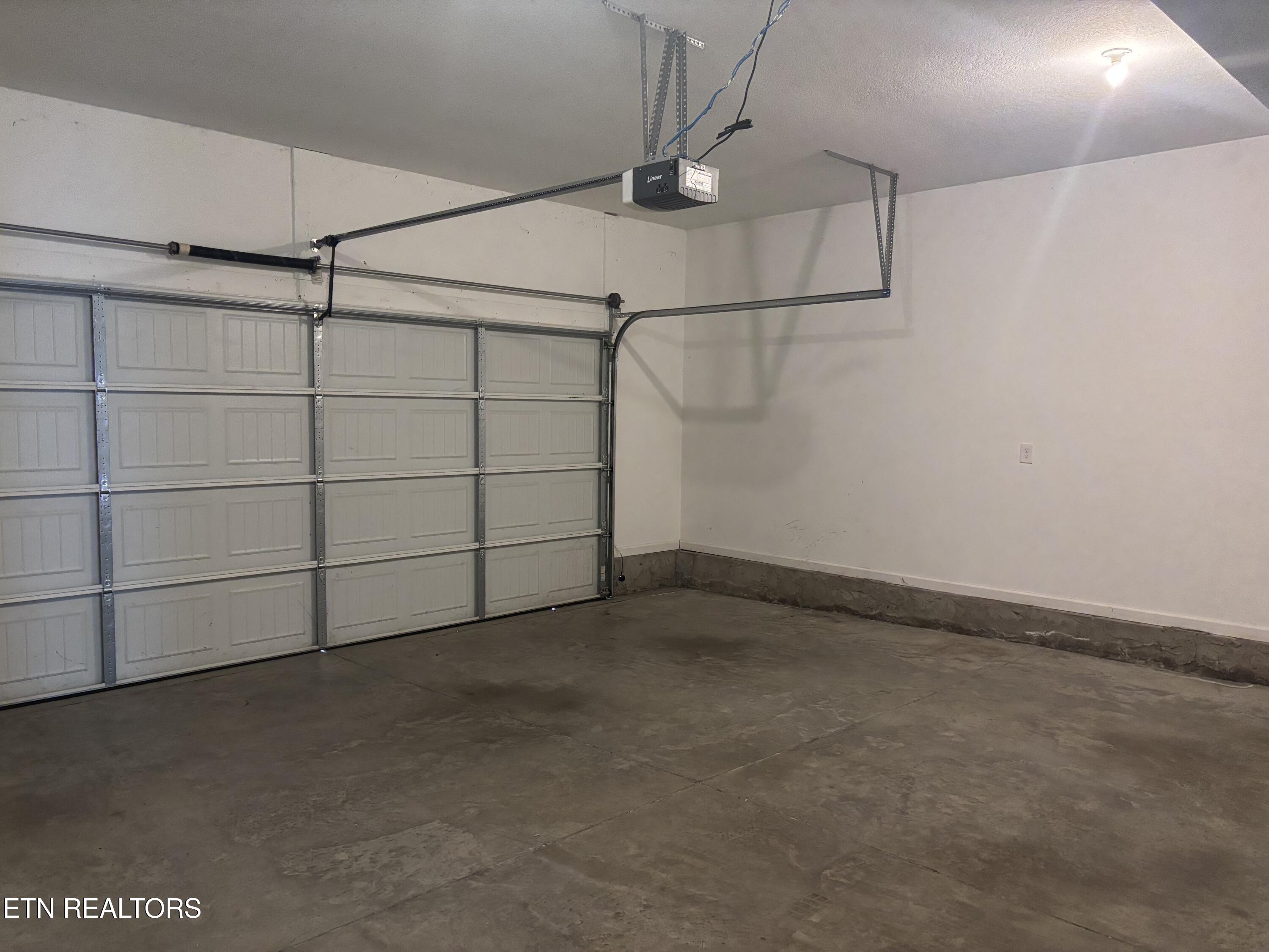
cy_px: 476
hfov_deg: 67.3
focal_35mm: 26
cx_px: 634
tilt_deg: -4.9
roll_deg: -0.8
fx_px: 953
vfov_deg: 53.1
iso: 400
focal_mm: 5.96
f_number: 1.6
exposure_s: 1/40
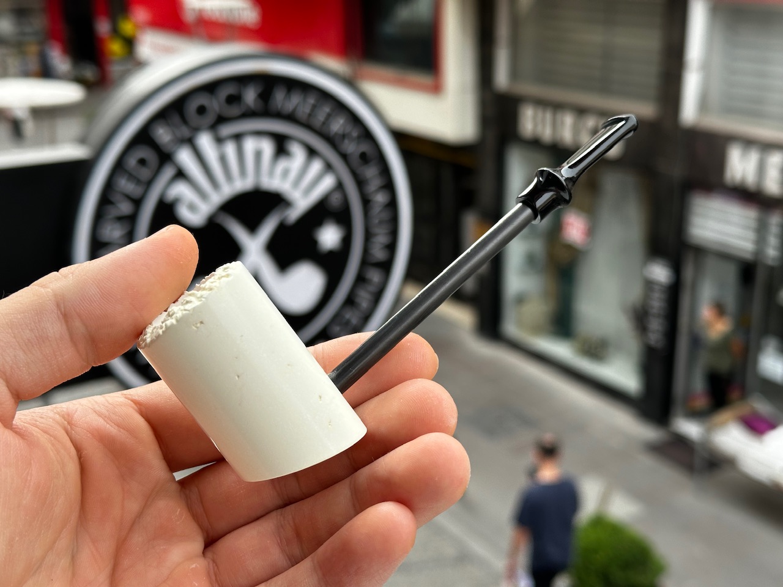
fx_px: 1086
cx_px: 392
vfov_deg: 30.3
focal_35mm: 48
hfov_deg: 39.7
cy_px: 294
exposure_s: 1/762
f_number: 1.78
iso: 64
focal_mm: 6.86
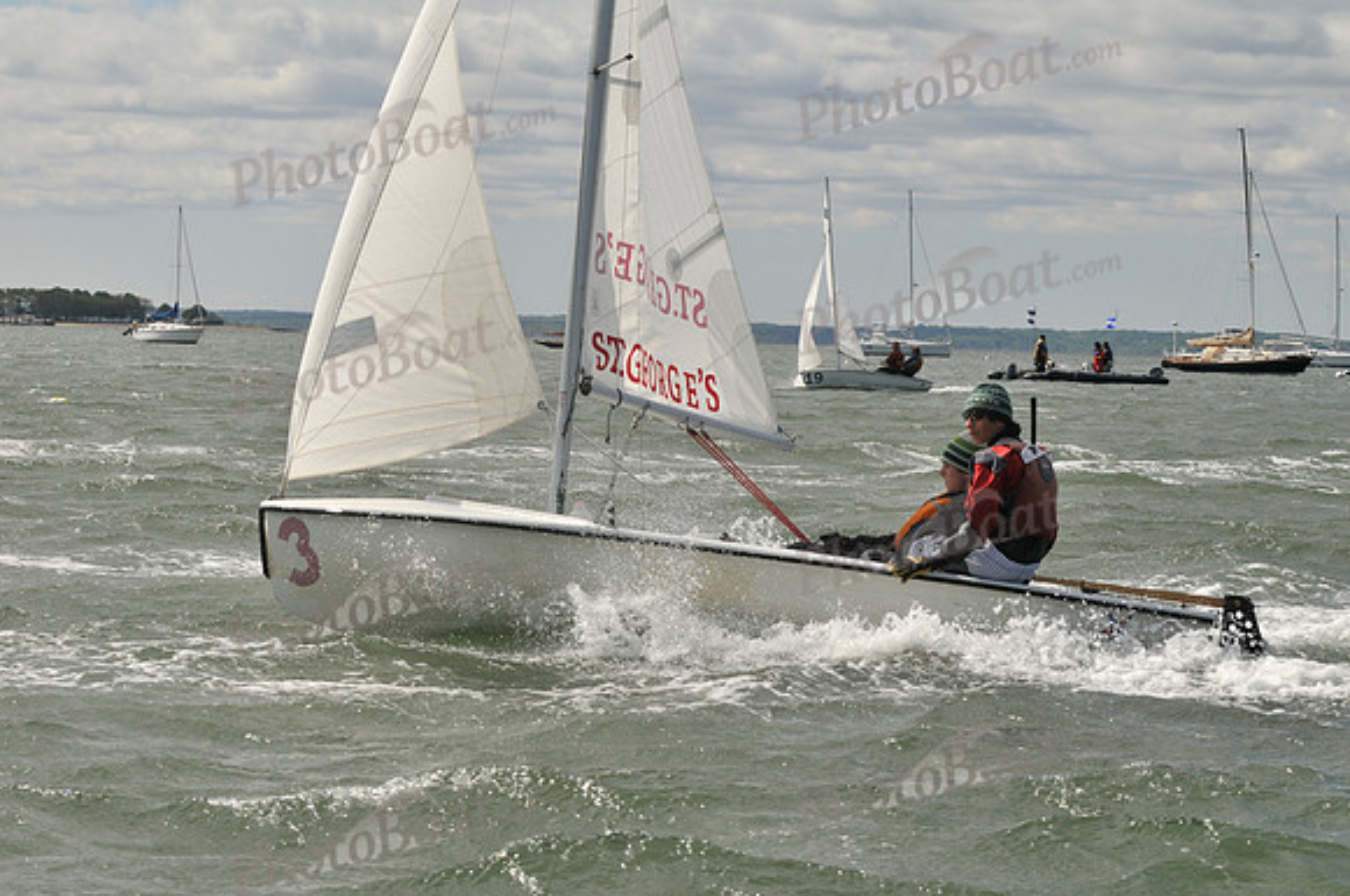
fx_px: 3932
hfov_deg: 19.5
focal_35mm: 105
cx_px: 675
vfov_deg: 13.0
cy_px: 448
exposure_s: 1/800
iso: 200
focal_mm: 70
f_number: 10
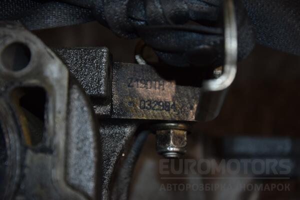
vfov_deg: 12.2
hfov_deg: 18.2
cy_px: 100
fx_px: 937
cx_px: 150
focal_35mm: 112
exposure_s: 1/60
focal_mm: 75
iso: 800
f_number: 5.3
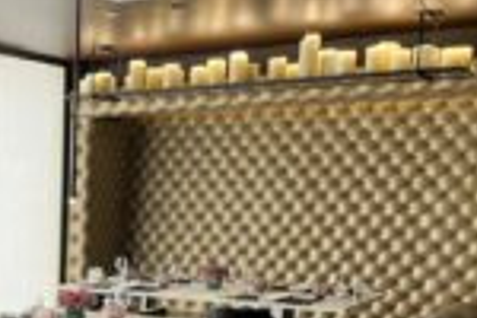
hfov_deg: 28.2
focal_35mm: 65
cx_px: -45
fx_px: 861
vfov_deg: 20.0
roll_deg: +0.2
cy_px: 353
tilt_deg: -11.5
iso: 100
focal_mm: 5.1
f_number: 1.6
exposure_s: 1/76
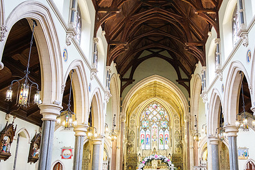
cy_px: 106
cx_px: 157
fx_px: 248
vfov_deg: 37.6
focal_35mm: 35
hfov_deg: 53.9
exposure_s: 1/160
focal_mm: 16
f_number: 2.8
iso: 2500
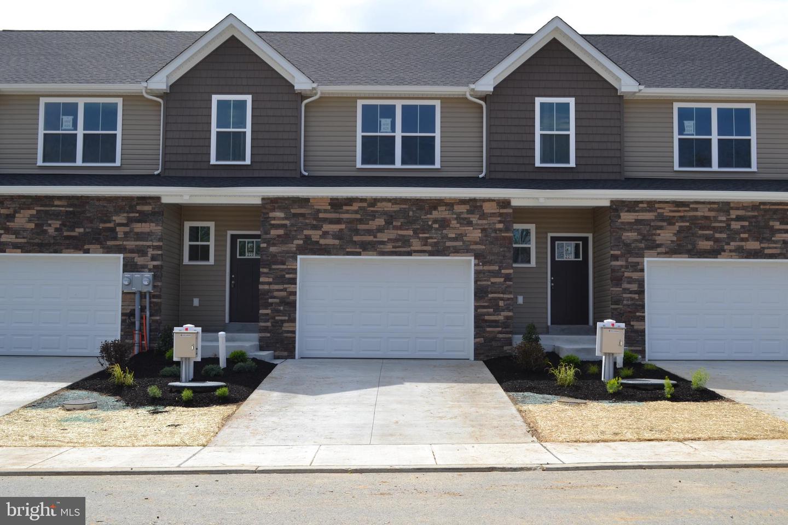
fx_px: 854
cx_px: 394
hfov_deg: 49.6
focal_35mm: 39
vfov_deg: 34.2
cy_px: 262
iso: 200
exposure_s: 1/400
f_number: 8
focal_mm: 26
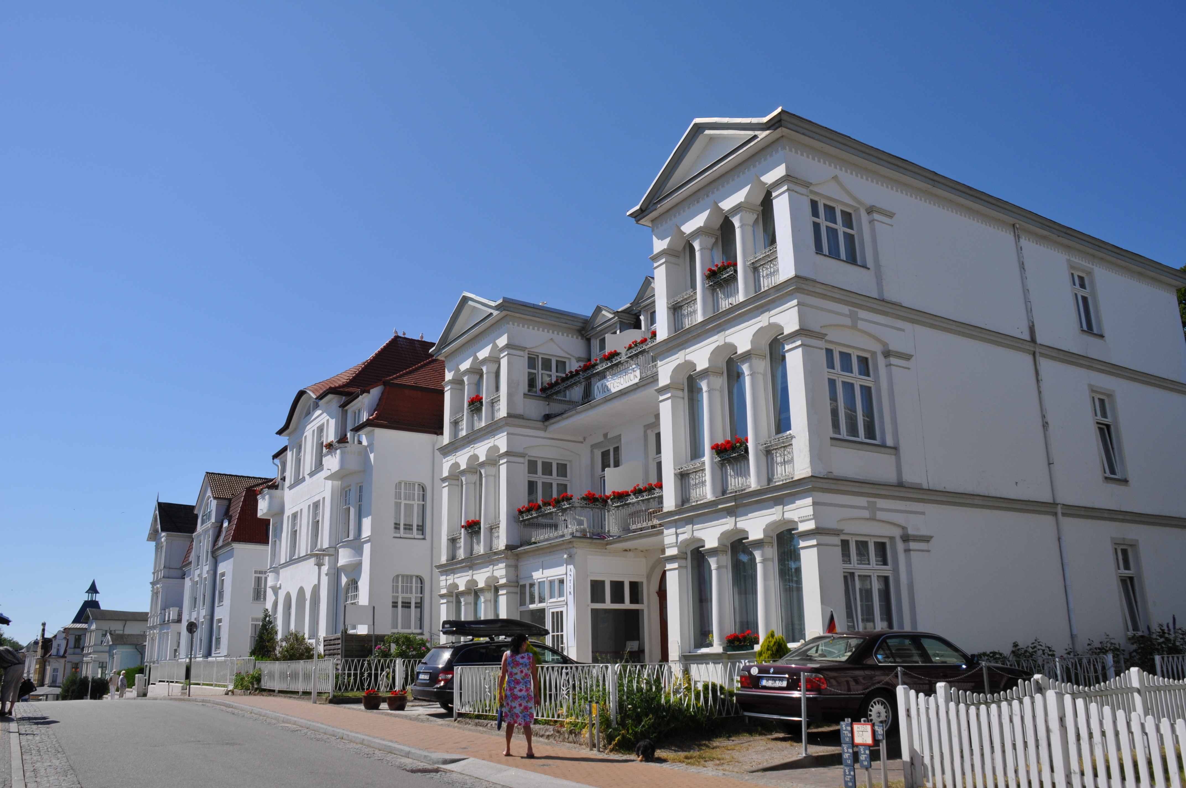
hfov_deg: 62.0
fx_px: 987
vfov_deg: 43.5
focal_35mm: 30
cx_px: 593
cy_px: 394
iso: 200
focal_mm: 20
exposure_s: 1/500
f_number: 11
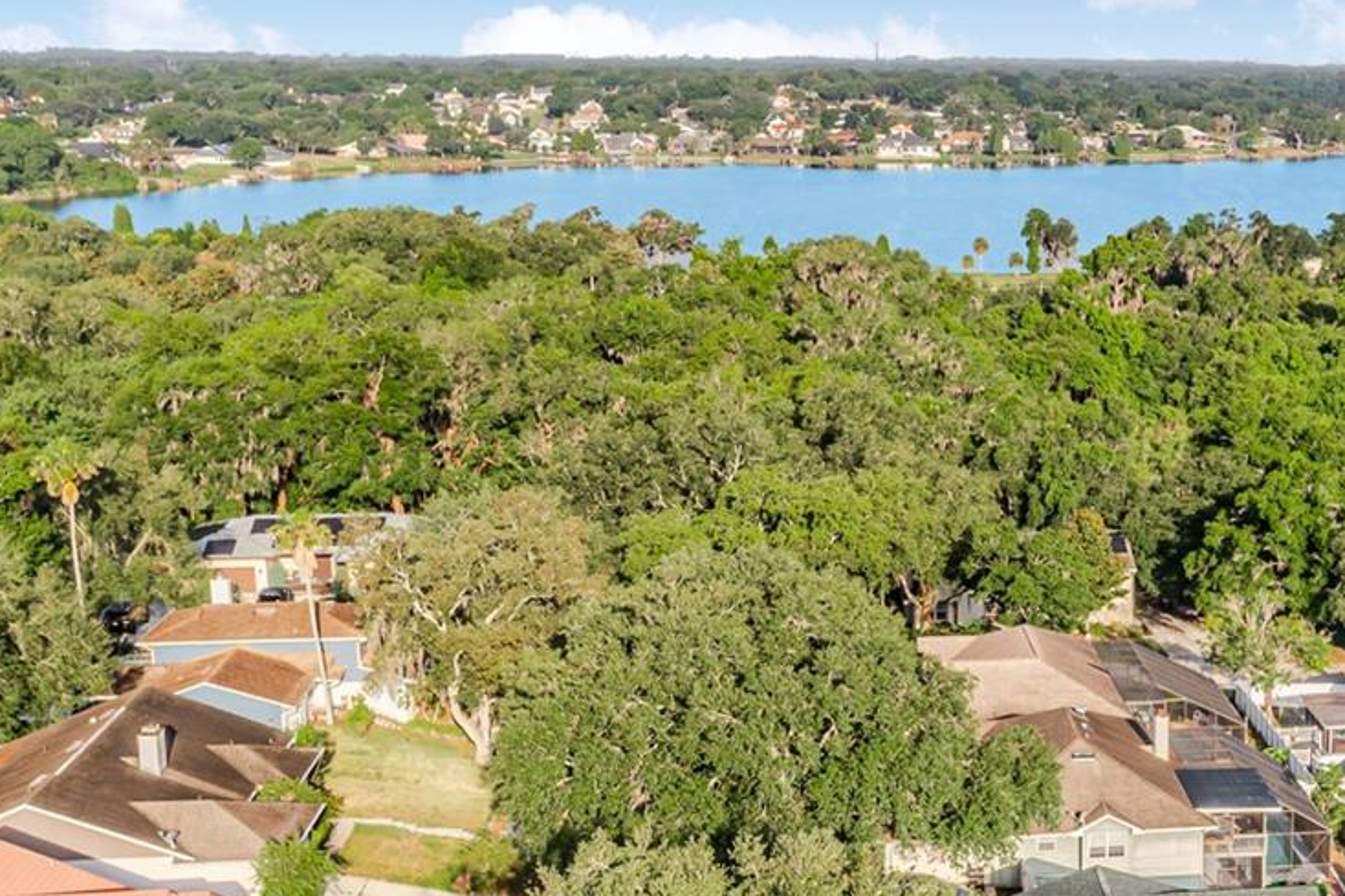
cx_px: 1204
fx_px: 2278
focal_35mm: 61
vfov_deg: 22.1
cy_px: 615
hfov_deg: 31.4
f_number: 5.6
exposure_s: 1/240
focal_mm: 10.26
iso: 100
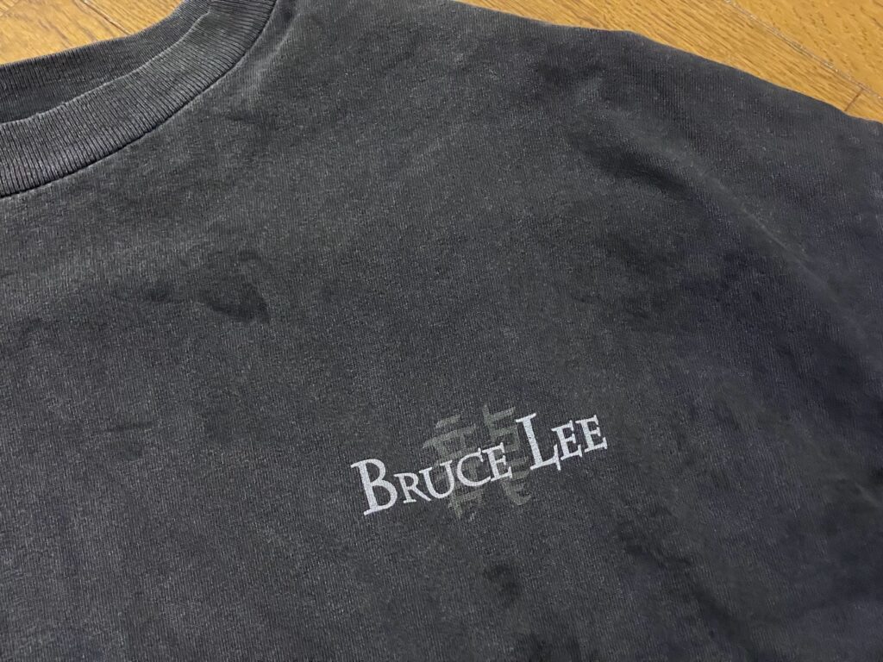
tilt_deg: -67.4
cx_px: 442
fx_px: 1326
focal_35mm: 52
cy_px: 331
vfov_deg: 28.0
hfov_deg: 36.8
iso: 1600
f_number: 2
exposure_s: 1/30
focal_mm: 6
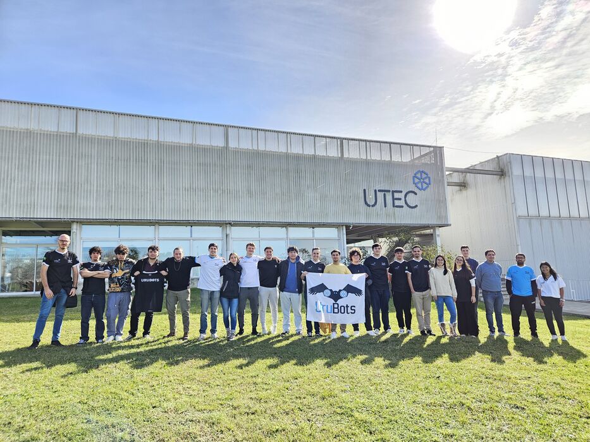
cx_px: 295
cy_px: 221
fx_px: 392
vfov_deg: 58.9
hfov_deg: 73.9
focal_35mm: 23
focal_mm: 5.4
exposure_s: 1/719
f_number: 1.8
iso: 64
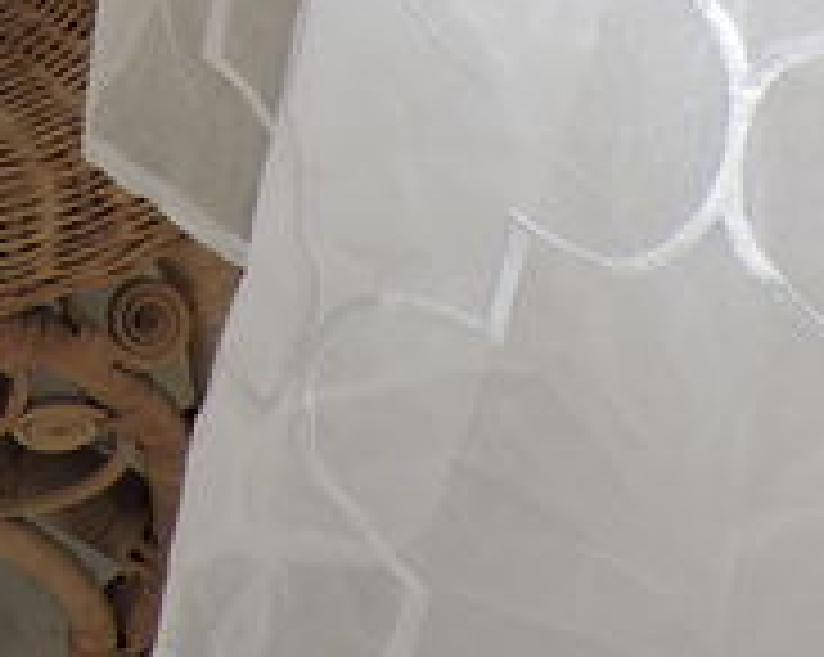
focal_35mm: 128
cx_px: -1099
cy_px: -742
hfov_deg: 12.2
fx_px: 3118
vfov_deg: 10.8
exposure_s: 1/160
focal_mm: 4.3
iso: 100
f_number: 3
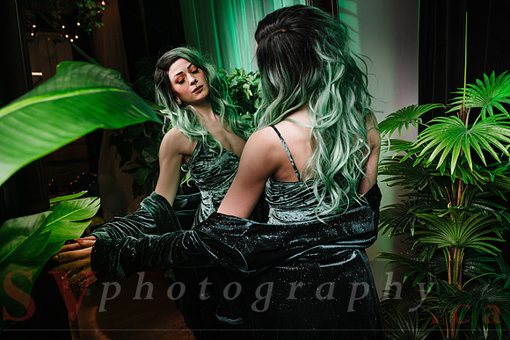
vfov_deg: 41.8
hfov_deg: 59.4
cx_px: 286
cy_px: 149
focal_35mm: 31
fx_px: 445
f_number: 3.5
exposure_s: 1/160
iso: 64
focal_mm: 28
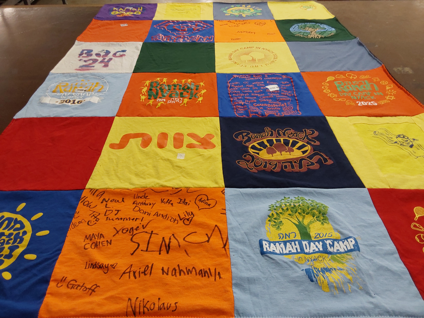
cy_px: 159
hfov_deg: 63.4
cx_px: 212
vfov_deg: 49.7
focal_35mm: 28
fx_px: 343
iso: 80
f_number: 1.9
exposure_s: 1/60
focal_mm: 2.91
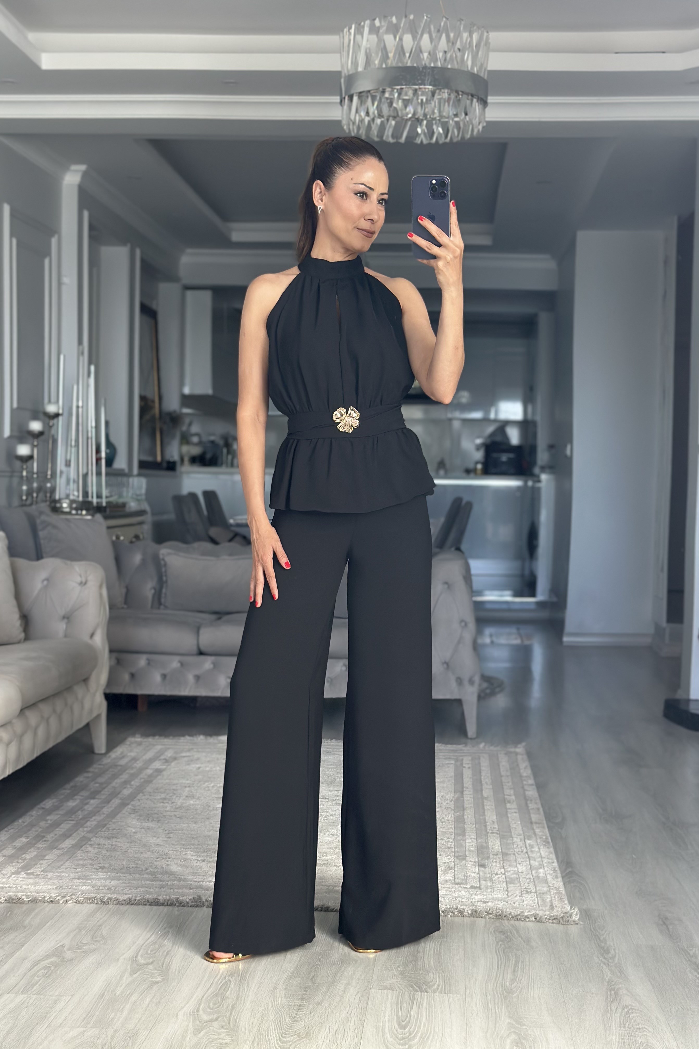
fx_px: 1456
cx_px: 323
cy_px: 525
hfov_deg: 27.0
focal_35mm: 50
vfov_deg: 39.6
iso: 125
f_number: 1.78
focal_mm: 6.86
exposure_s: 1/121
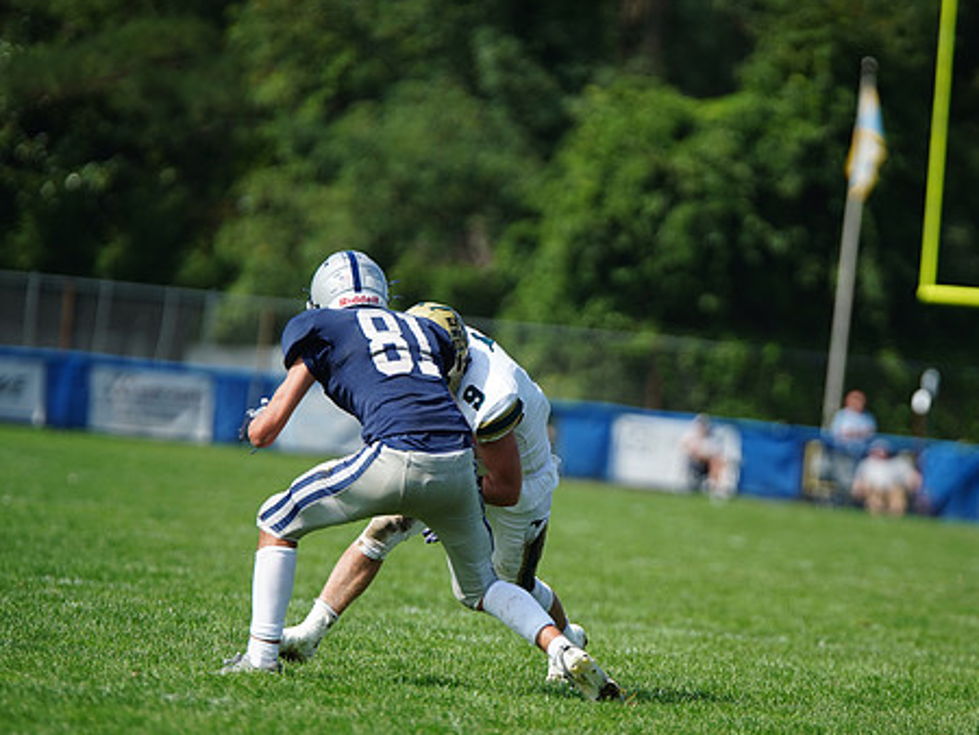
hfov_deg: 6.5
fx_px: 8659
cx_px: 574
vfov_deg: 4.9
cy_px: 375
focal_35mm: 306
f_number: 2.8
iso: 400
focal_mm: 247
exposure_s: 1/4000
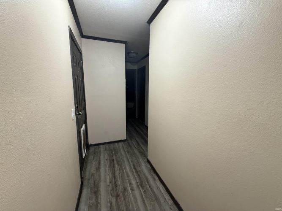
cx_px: 141
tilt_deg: -7.2
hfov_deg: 102.1
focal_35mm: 14
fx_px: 114
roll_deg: -0.6
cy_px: 106
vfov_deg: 85.7
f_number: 2.2
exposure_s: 1/60
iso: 400
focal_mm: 2.22
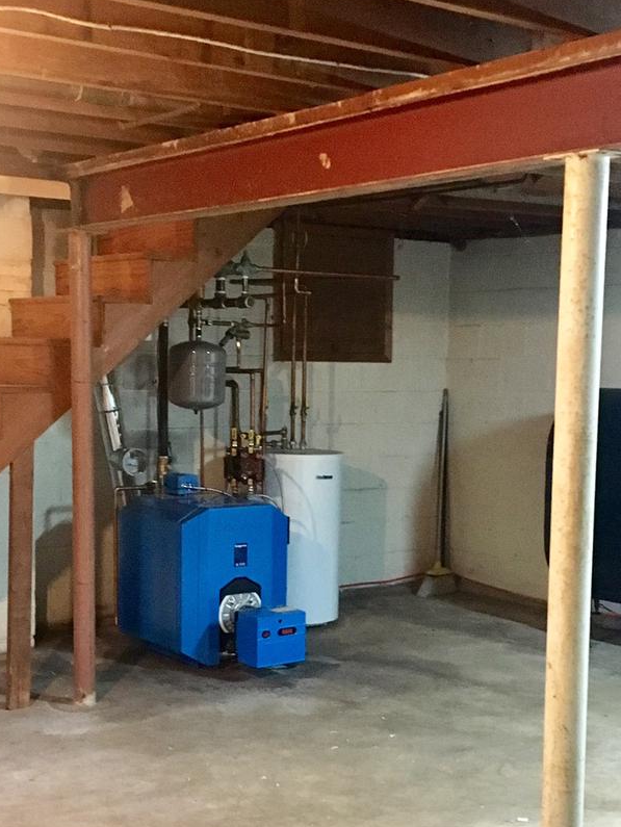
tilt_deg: -6.8
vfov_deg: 34.1
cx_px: 338
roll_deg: +0.7
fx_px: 1338
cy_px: 521
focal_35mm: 56
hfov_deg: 26.1
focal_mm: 4.15
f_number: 2.2
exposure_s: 1/15
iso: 320
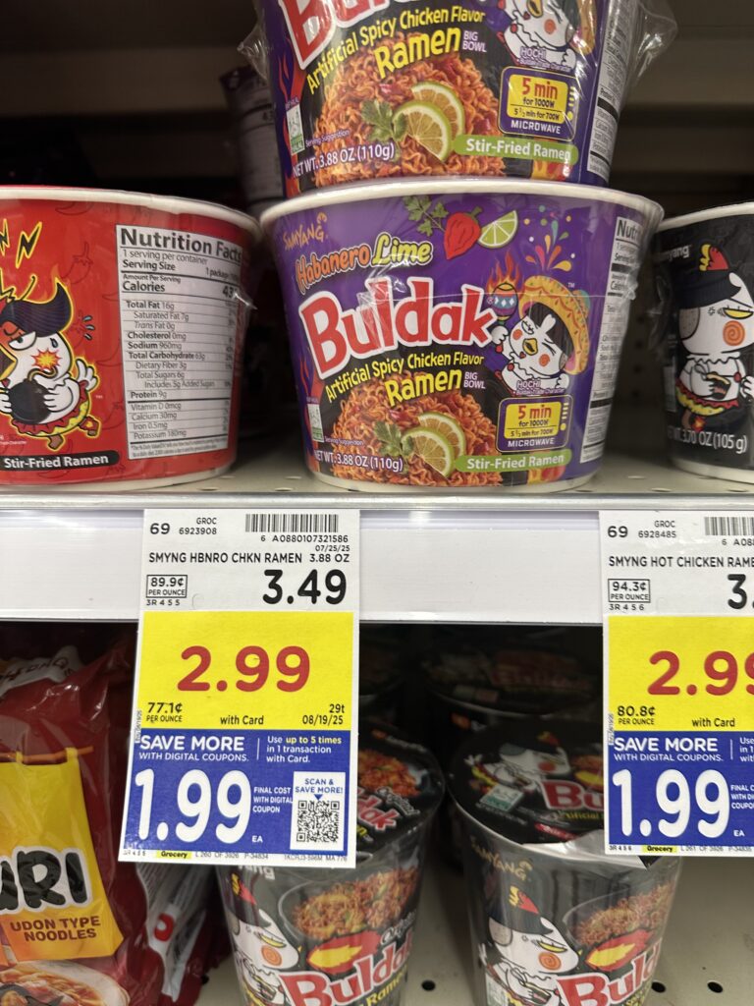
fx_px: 697
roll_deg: +0.4
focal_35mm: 24
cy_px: 503
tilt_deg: -12.5
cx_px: 377
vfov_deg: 71.6
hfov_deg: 56.8
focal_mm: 6.86
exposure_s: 1/64
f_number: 1.78
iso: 125
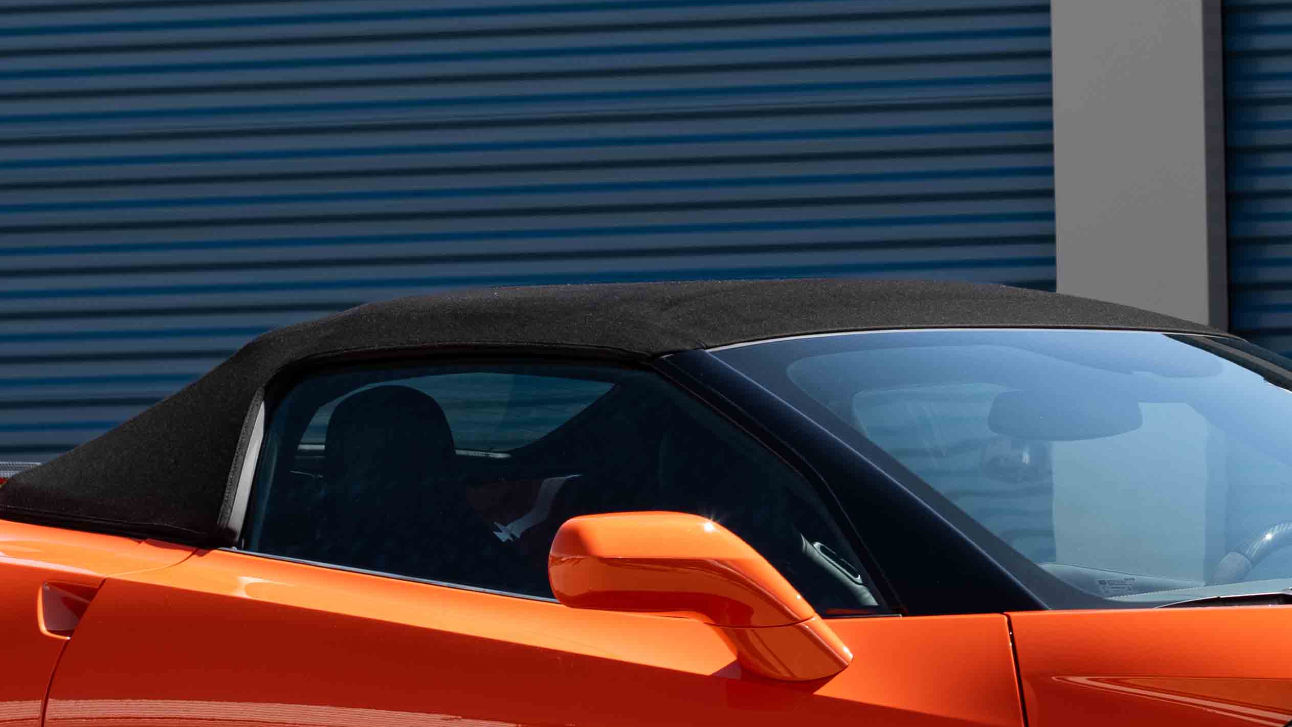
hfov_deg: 7.4
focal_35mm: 291
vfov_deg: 4.2
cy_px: 342
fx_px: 9969
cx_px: 1154
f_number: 6.3
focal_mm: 85
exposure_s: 1/2000
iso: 100
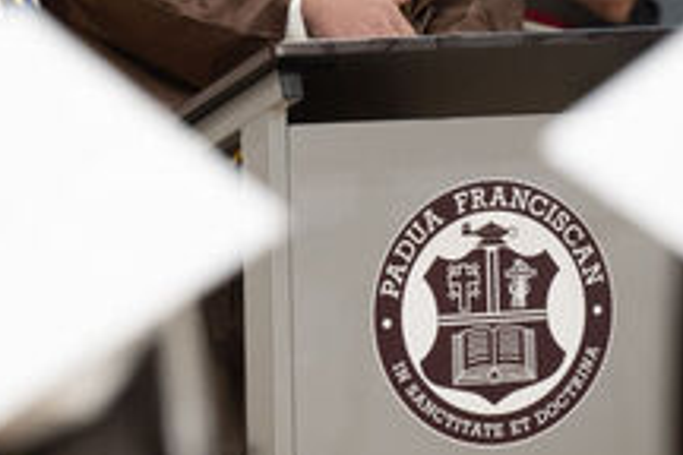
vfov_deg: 3.2
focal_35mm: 427
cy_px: -88
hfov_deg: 4.8
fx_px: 8101
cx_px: 220
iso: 1600
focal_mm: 150
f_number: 3.2
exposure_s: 1/100
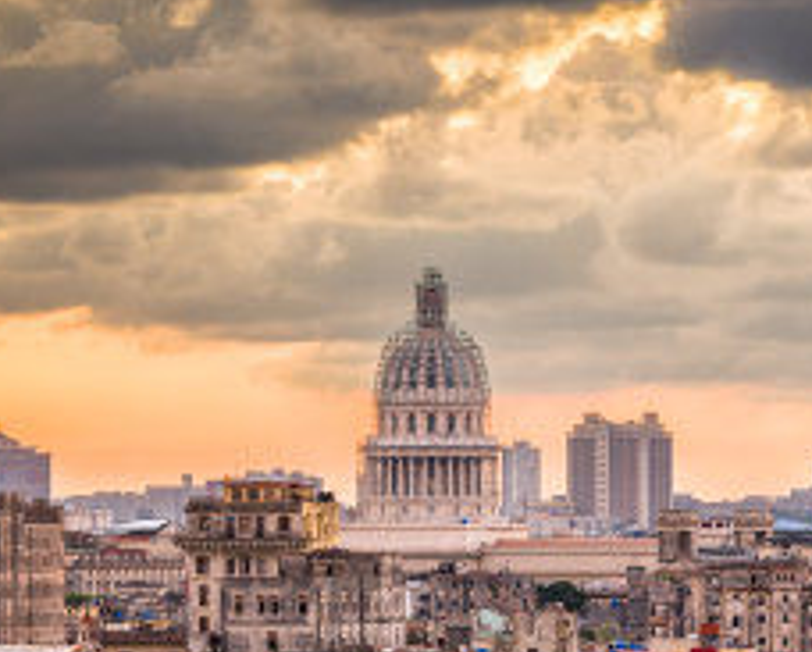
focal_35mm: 307
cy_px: 631
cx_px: 584
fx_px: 7387
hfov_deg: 6.3
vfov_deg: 5.0
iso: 64
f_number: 11
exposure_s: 15
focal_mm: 122
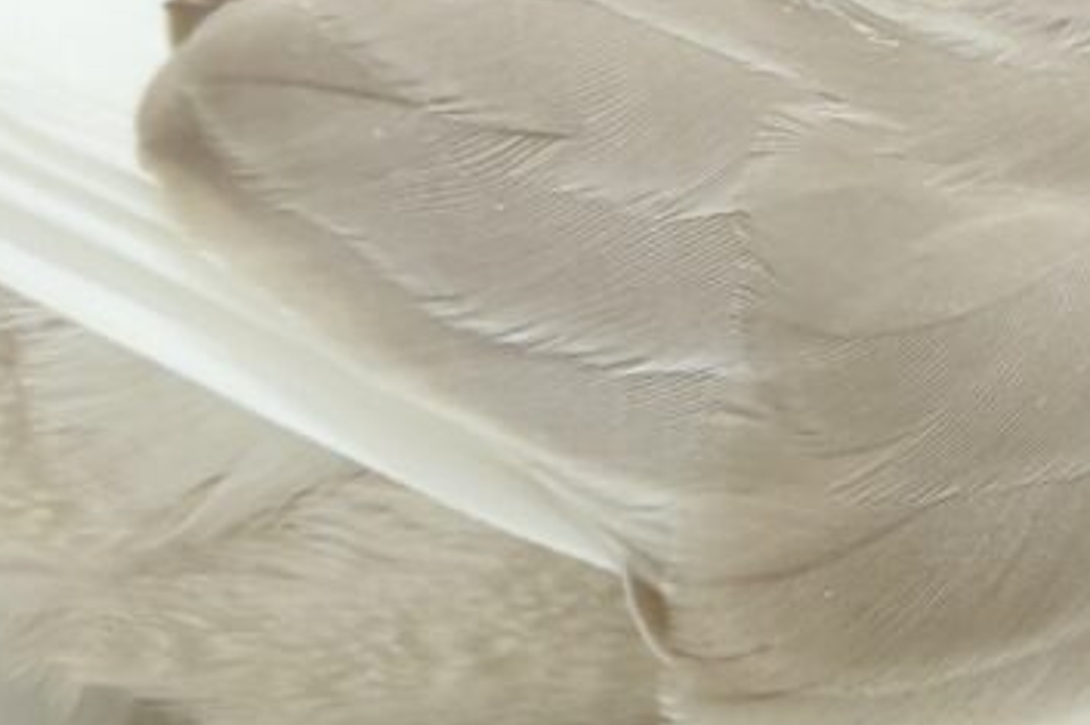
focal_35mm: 184
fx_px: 5568
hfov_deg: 11.0
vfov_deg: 7.4
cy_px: 71
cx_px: 1244
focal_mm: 5.96
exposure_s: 1/100
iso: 80
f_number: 1.6
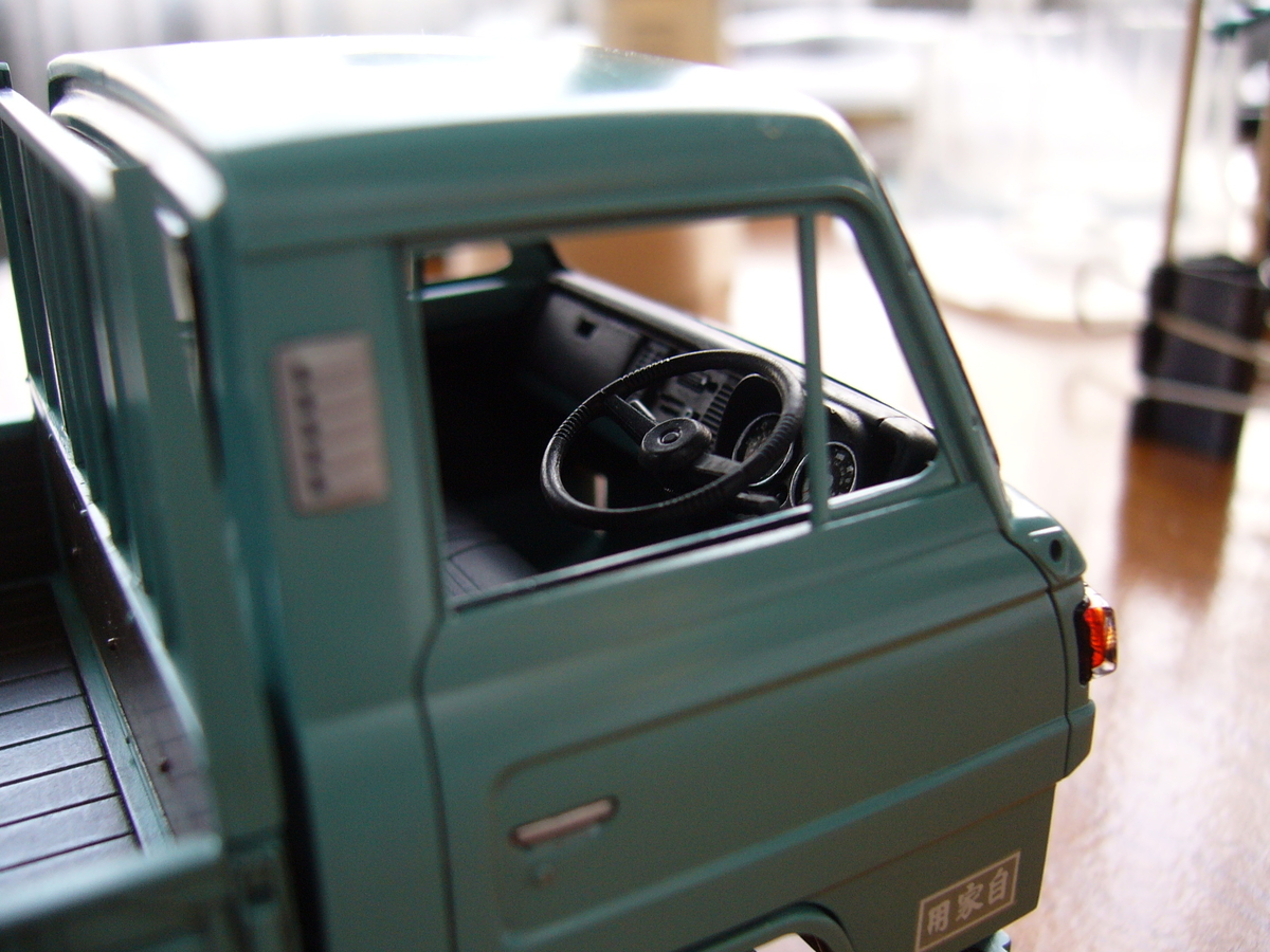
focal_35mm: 35
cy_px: 476
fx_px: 1284
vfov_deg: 40.7
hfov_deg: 52.6
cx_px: 635
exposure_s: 1/13
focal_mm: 5.8
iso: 100
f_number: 2.8
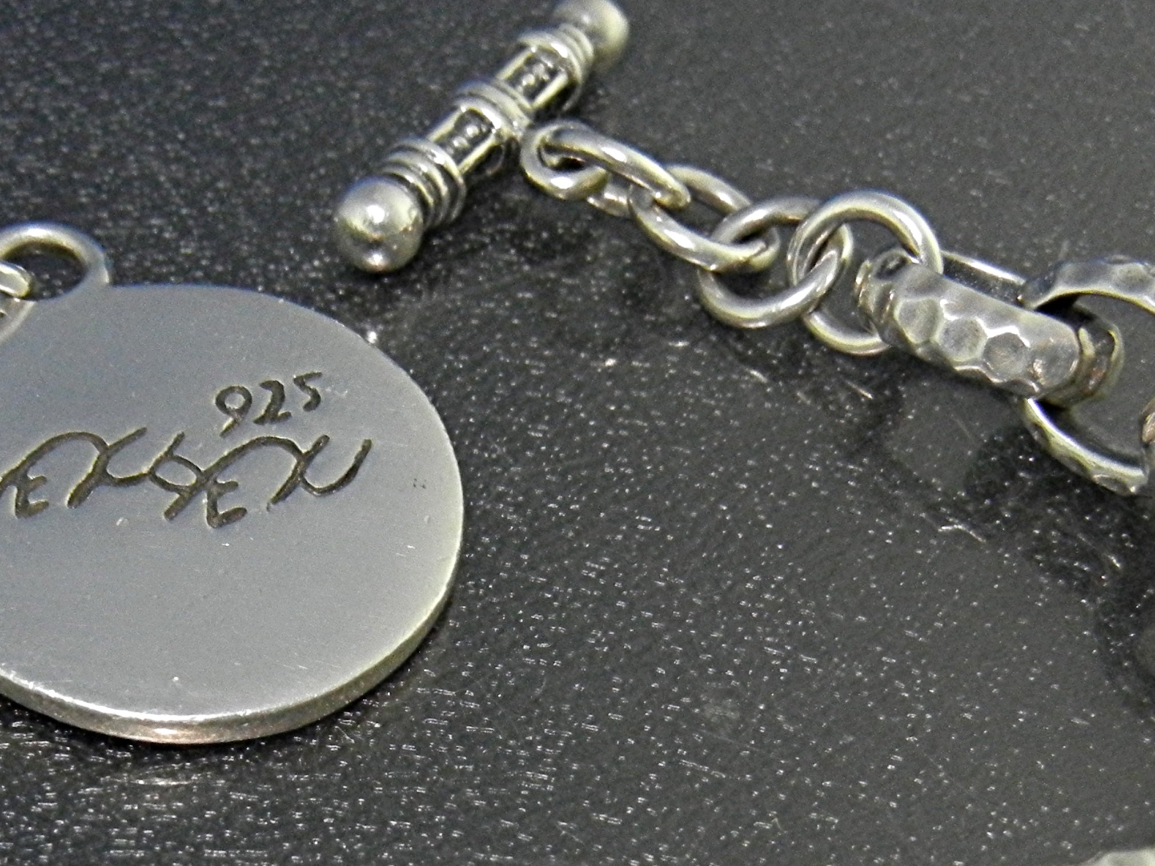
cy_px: 740
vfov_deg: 16.4
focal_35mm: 89
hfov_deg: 21.8
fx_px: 2970
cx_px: 311
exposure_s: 1/30
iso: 800
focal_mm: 8.1
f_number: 7.6
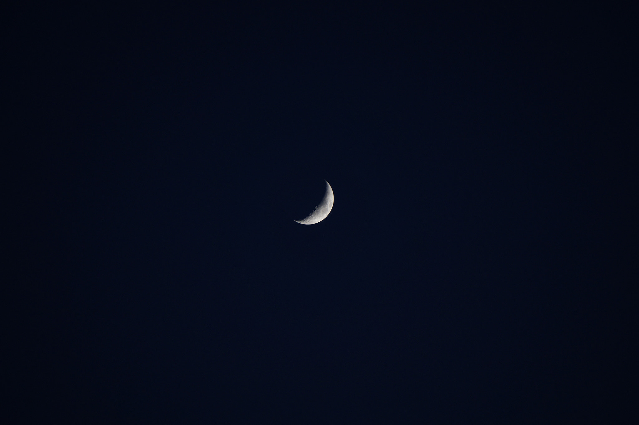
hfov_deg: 6.5
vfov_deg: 4.4
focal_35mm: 315
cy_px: 212
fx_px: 5588
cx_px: 320
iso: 200
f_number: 6.3
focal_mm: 210
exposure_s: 1/80
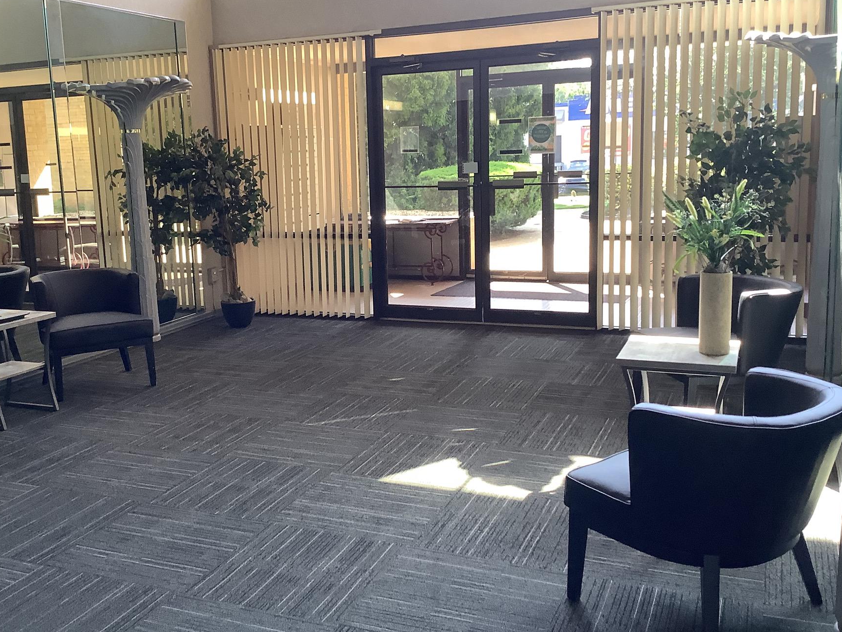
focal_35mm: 37
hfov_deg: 49.9
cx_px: 348
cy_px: 286
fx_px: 900
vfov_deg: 38.6
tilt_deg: -10.5
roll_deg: +2.6
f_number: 2.4
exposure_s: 1/60
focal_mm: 3.3
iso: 125
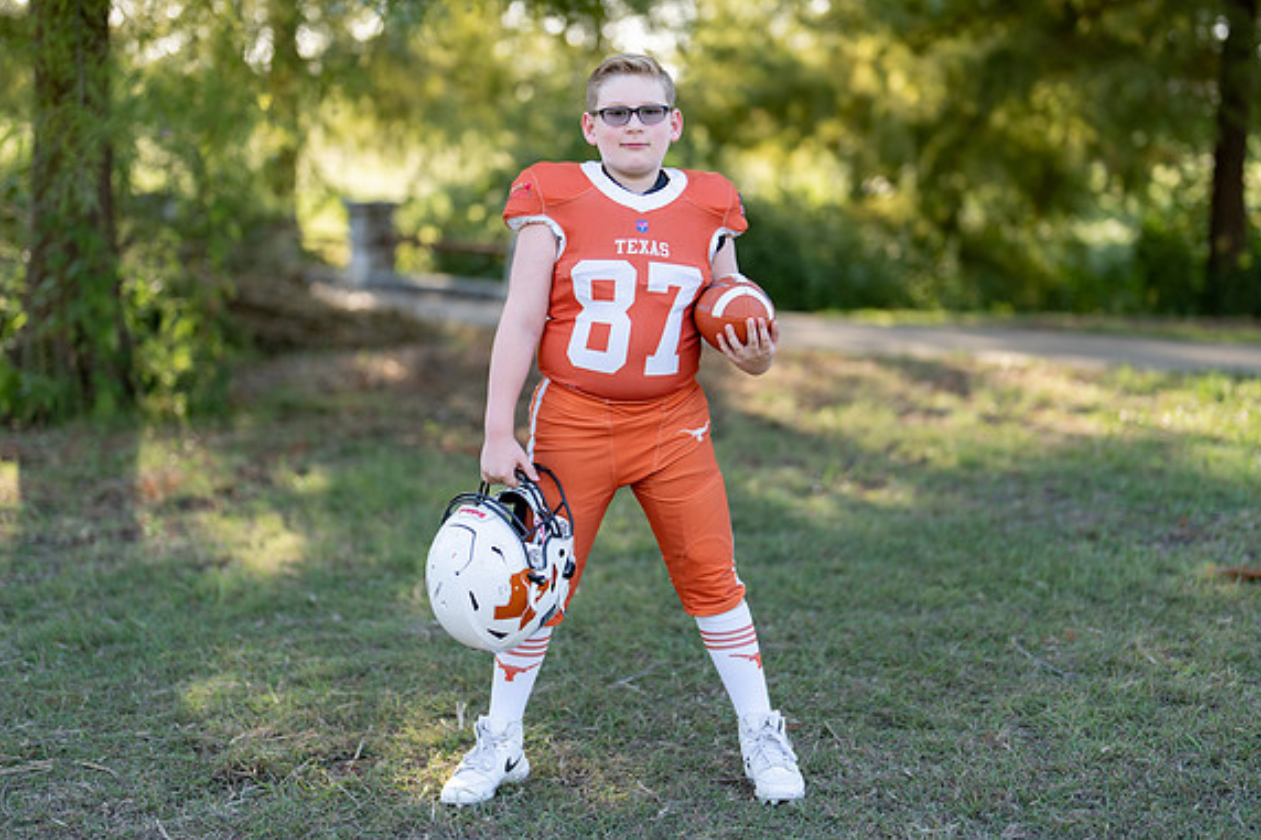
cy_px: 377
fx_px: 2206
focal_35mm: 63
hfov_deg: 31.9
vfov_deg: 21.5
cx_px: 657
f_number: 1.2
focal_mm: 50
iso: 100
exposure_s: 1/1250
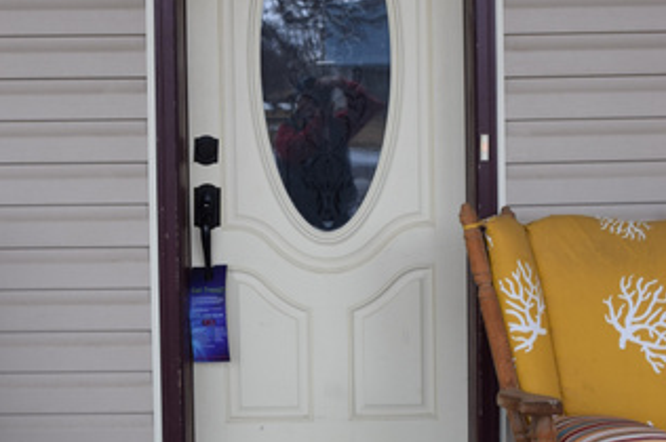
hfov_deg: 27.7
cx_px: 331
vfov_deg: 18.6
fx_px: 1349
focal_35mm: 73
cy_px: 135
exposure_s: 1/200
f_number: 7.1
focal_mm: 32
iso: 400
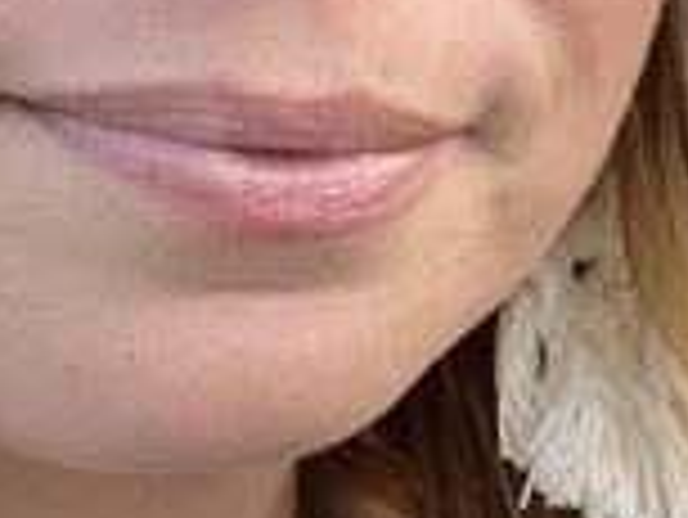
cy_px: 545
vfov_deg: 7.4
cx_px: 1430
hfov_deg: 9.2
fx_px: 3998
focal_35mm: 201
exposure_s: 1/136
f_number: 2.2
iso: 25
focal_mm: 2.71
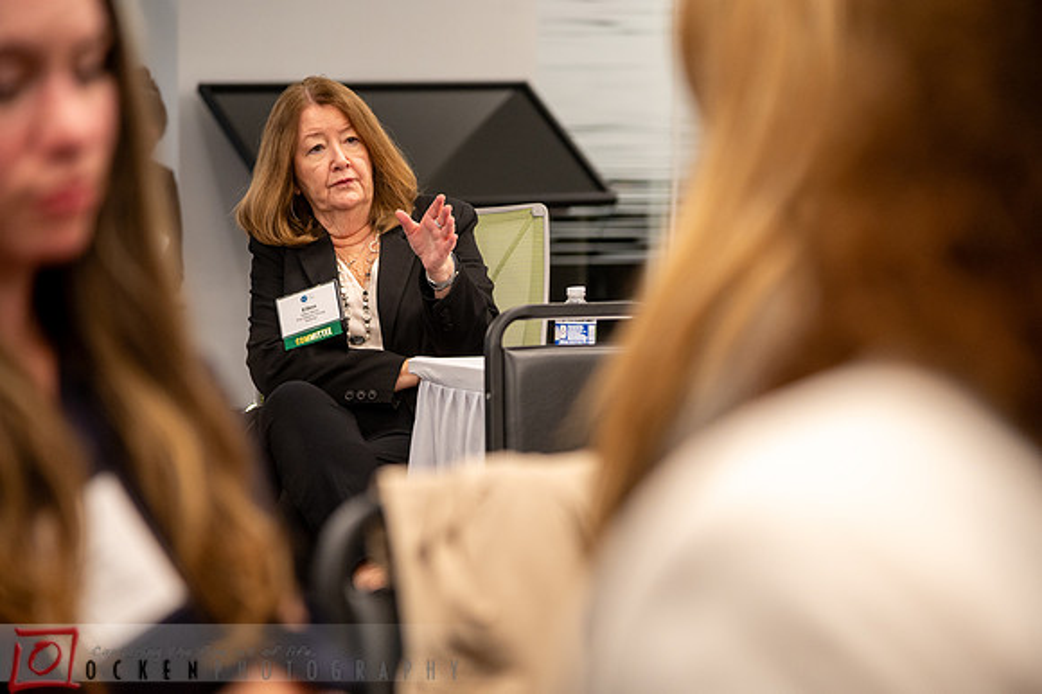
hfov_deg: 17.1
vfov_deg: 11.4
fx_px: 3471
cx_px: 521
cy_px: 347
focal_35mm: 120
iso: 1600
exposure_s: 1/100
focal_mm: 120
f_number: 4
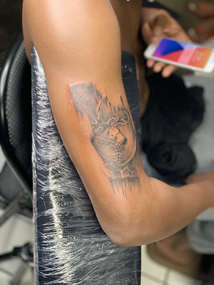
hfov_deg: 28.0
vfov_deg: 36.8
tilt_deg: -53.5
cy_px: 142
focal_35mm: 52
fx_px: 429
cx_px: 107
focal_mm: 6
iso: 125
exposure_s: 1/60
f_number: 2.4
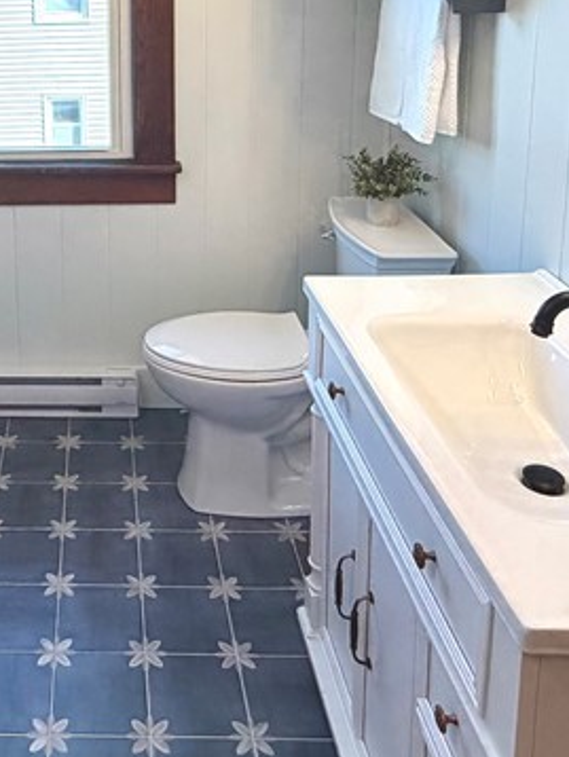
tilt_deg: -10.9
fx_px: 876
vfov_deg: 43.4
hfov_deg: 34.1
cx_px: 61
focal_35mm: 40
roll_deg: +2.4
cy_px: 99
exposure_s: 1/120
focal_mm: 2.22
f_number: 2.2
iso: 125
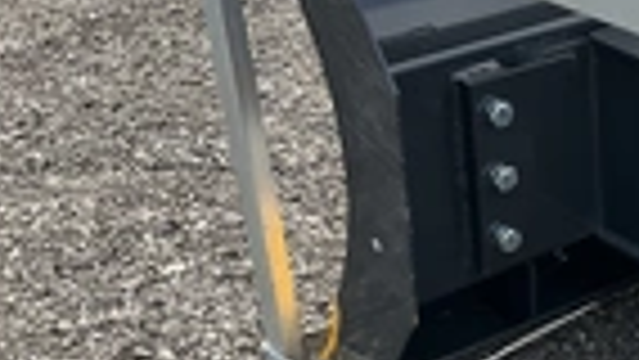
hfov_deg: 21.3
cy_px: 234
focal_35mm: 89
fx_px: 1509
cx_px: 868
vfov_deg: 13.6
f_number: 1.8
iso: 25
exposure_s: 1/362
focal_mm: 3
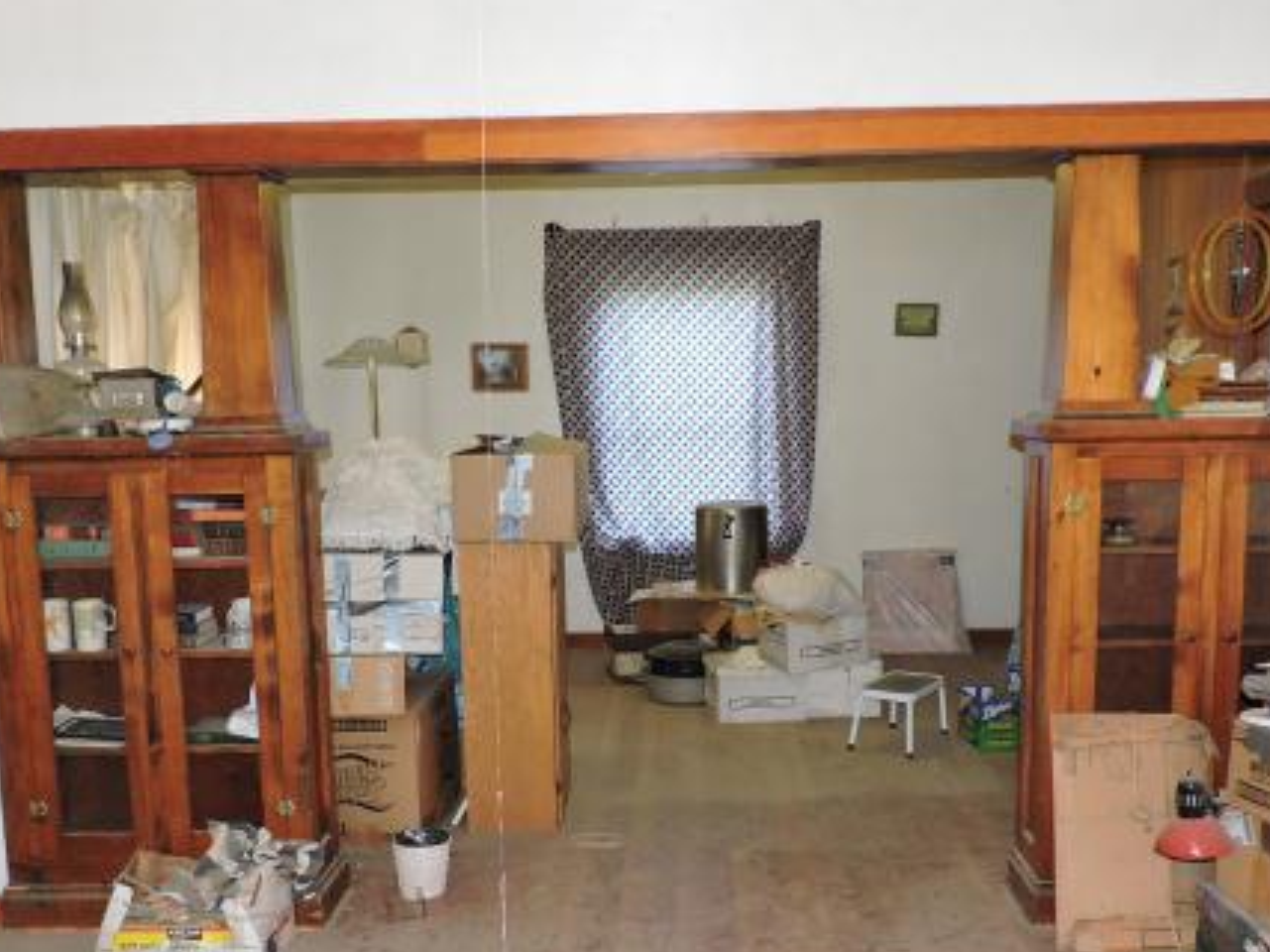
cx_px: 625
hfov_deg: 51.4
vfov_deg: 39.4
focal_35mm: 36
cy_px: 601
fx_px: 1320
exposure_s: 1/30
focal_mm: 4.3
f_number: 3
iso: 200
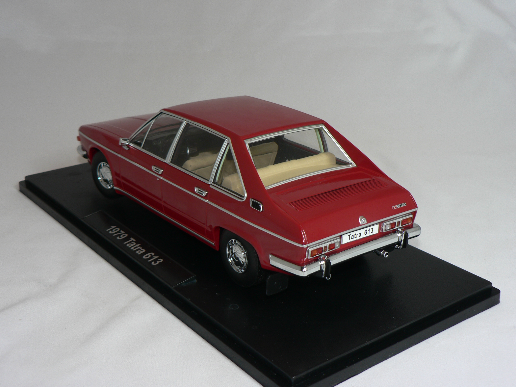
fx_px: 745
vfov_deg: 29.1
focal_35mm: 50
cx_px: 258
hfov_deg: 38.2
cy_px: 194
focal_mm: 8.3
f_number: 2.8
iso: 80
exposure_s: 1/60
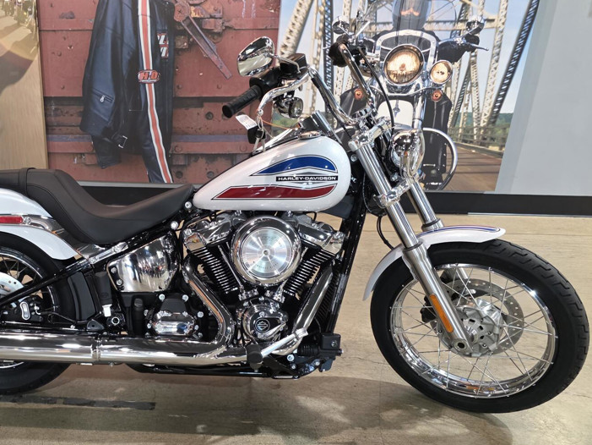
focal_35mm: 35
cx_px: 174
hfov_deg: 51.1
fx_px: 599
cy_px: 264
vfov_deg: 40.6
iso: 800
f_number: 1.7
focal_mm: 6.3
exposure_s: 1/120
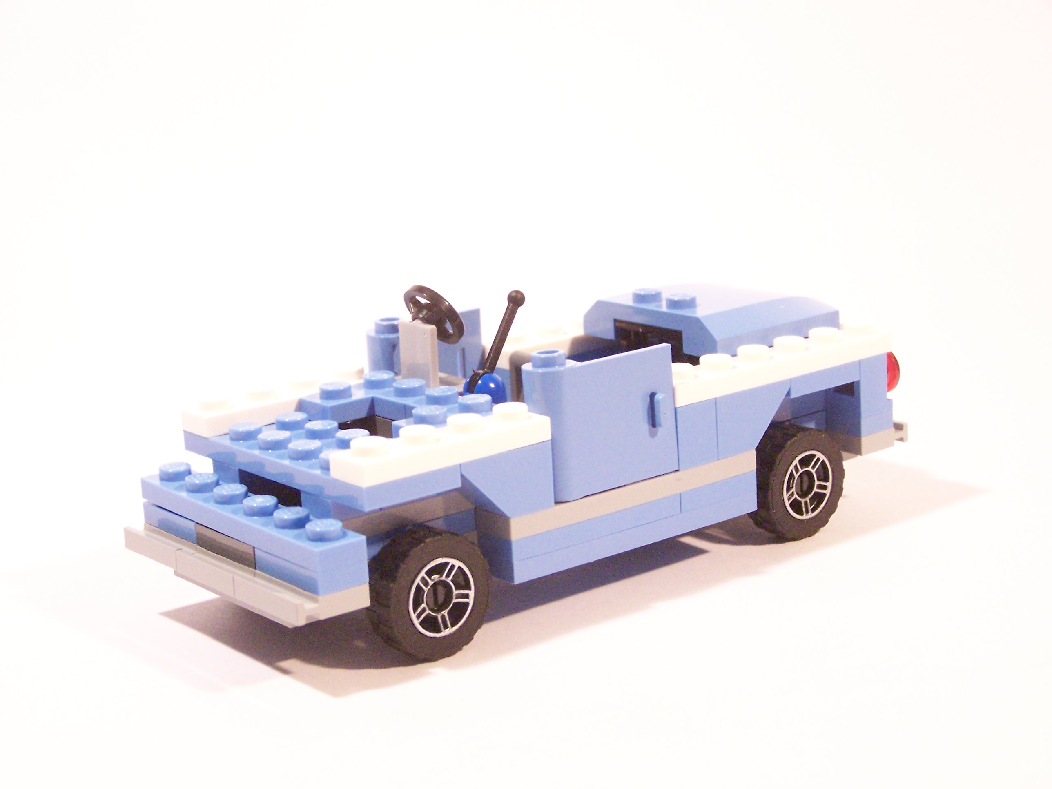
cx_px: 526
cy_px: 394
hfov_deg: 29.0
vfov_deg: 21.9
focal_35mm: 67
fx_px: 2036
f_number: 3.2
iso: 400
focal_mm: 11.1
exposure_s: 1/30
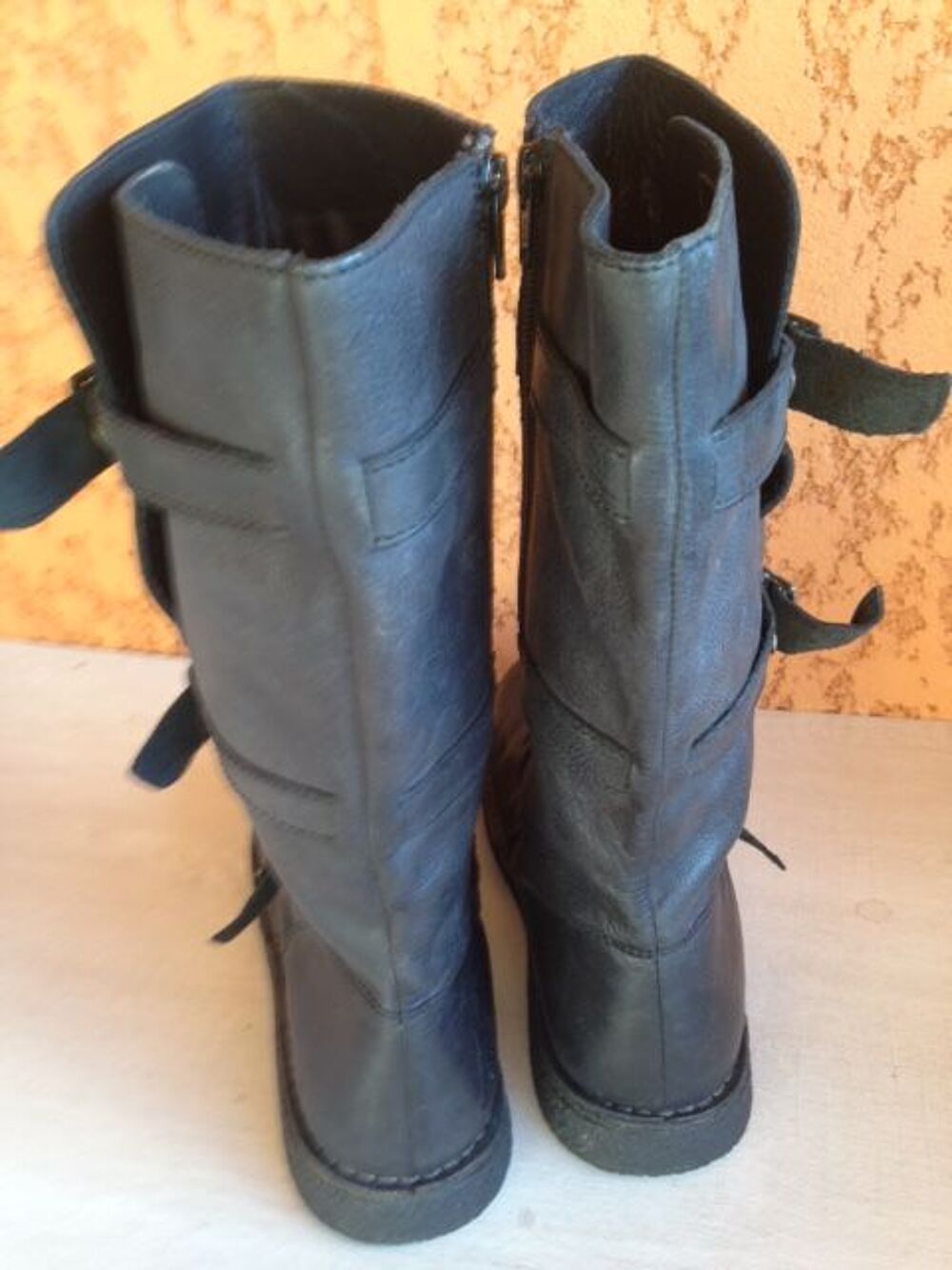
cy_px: 635
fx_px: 1210
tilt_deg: -27.4
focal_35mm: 33
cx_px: 476
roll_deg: +1.7
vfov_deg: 55.3
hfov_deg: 43.0
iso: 50
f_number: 2.4
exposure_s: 1/24
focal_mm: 4.12
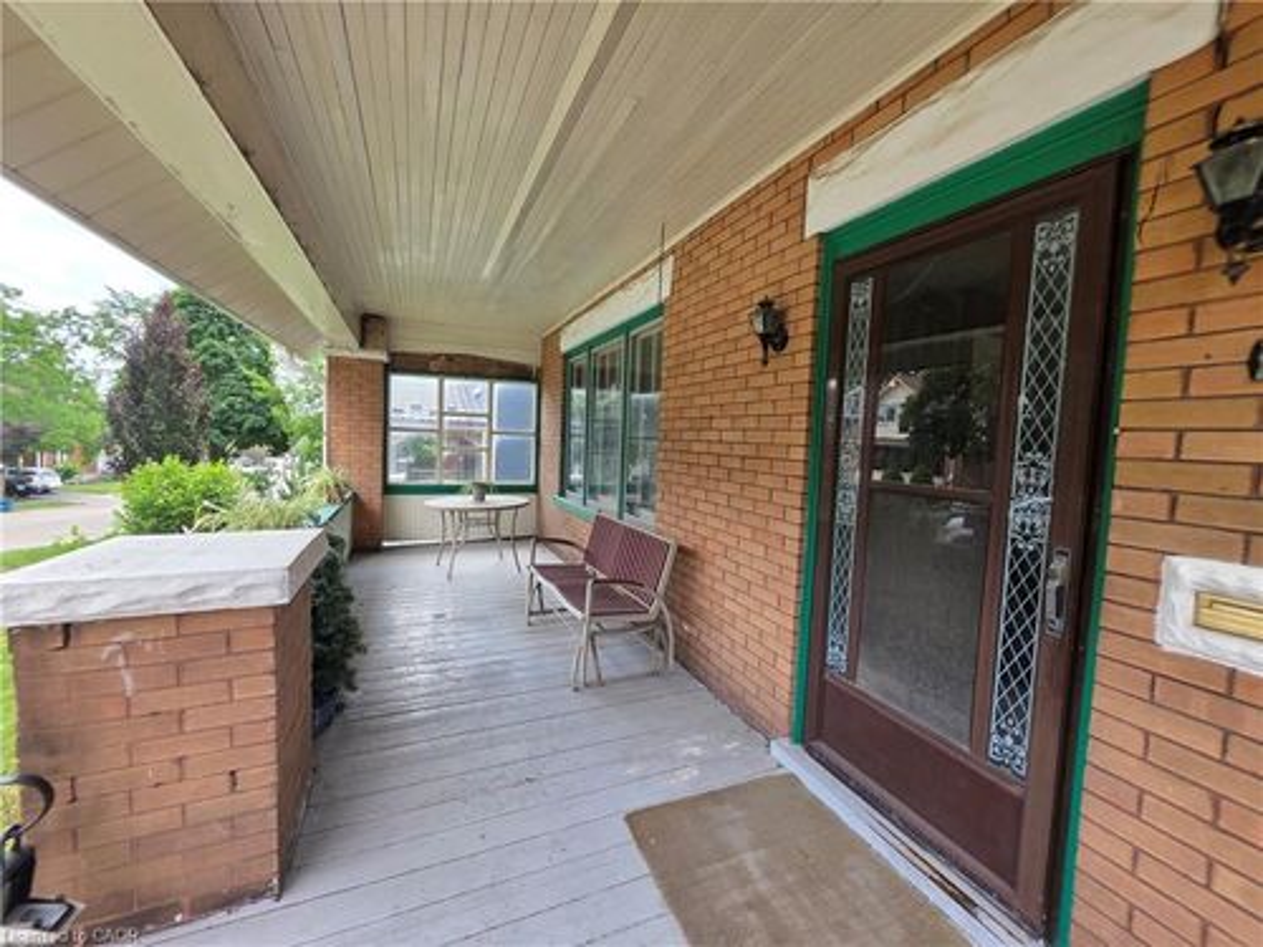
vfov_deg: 89.9
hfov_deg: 106.2
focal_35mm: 13
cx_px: 632
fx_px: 474
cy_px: 474
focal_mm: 2.2
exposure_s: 1/120
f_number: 1.9
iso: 20
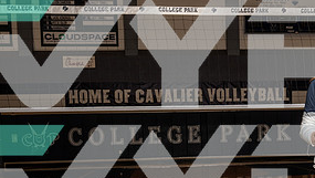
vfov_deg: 17.8
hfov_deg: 31.4
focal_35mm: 66
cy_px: 184
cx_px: 230
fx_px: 552
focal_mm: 31
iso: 640
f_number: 11
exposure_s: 1/250
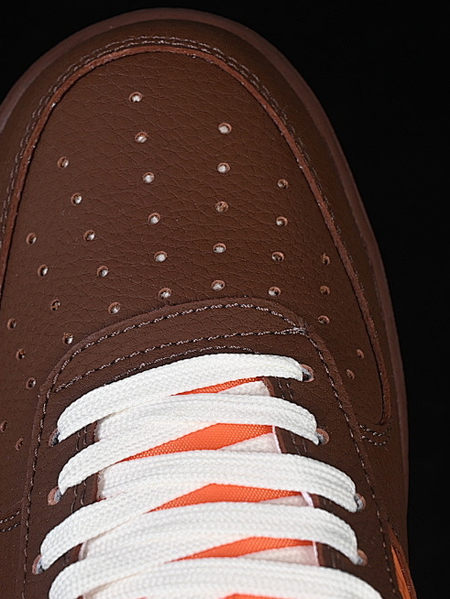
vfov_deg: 16.5
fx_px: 2061
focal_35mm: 119
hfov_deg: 12.4
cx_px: 163
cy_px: 319
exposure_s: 1/60
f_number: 6.3
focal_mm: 50
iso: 160
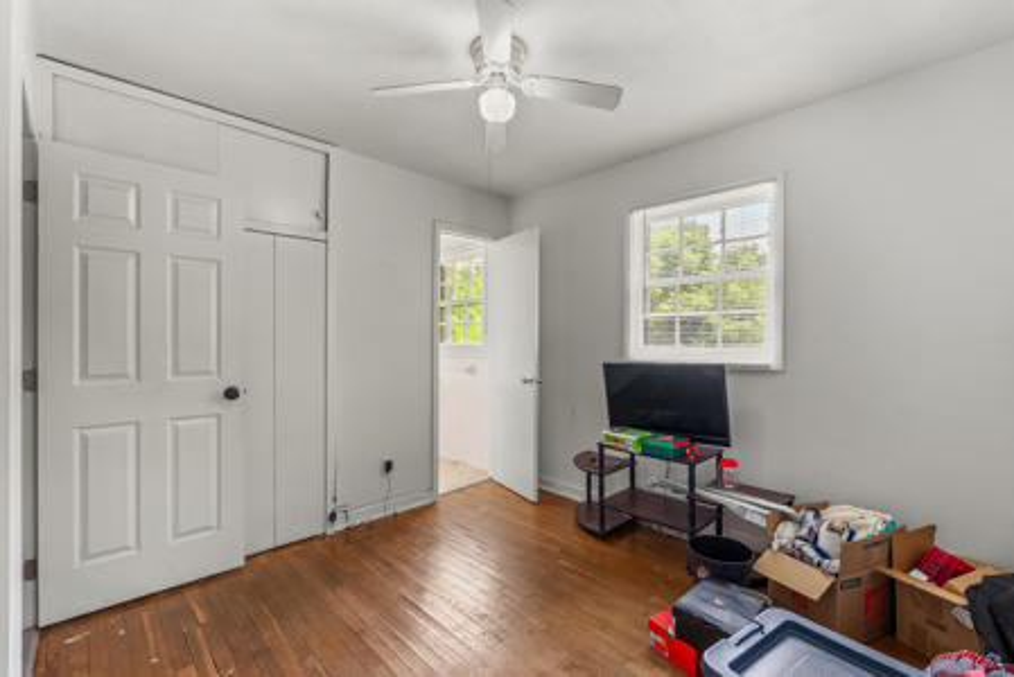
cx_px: 507
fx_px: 451
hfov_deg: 96.7
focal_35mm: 16
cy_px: 338
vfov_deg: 73.8
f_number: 5.6
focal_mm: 16
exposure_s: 1/30
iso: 4000
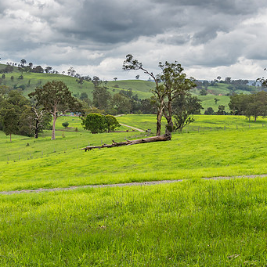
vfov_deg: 22.8
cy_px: 135
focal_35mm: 76
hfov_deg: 22.8
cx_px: 120
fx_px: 663
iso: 200
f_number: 8
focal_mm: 35
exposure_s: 1/500
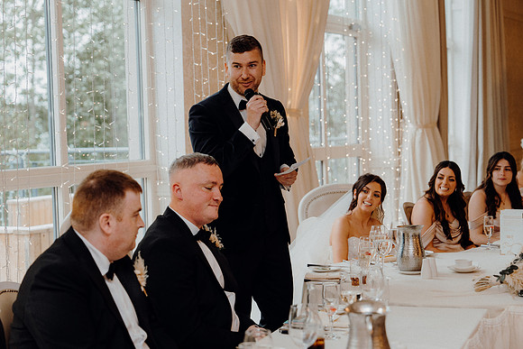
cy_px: 174
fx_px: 1017
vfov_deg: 19.5
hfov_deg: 28.8
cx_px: 262
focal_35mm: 70
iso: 1000
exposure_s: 1/160
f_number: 3.5
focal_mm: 70
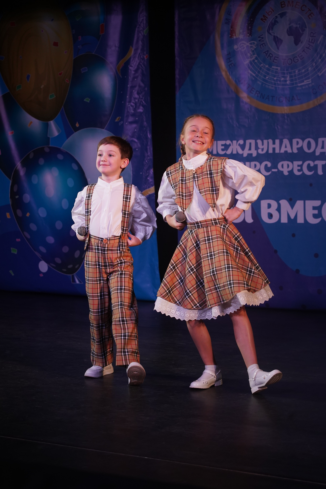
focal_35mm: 70
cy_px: 244
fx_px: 951
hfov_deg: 19.5
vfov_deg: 28.8
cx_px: 163
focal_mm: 70
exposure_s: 1/400
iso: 2000
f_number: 4.5
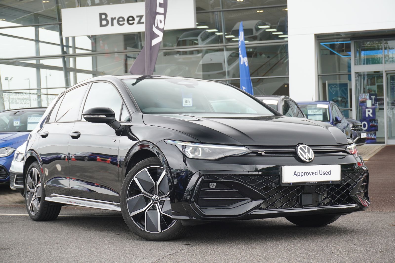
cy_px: 132
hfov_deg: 31.2
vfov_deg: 21.0
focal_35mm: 64
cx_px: 198
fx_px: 707
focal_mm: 43
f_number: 5.6
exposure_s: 1/160
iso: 400
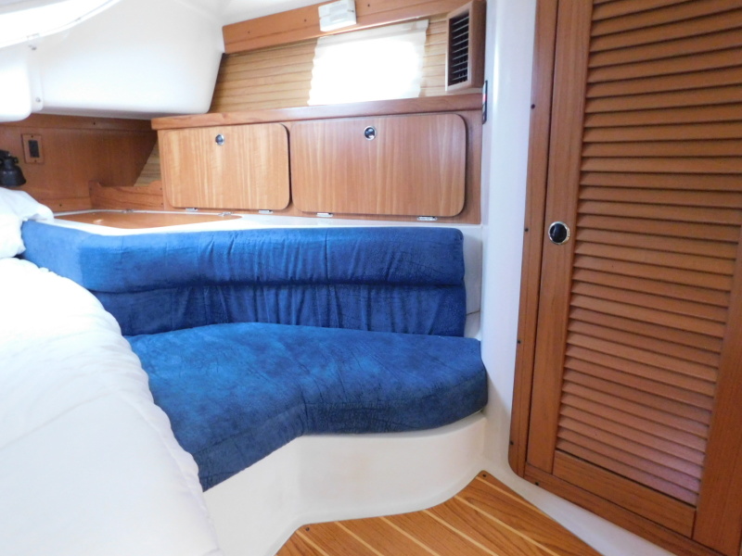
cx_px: 371
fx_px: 514
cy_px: 278
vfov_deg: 56.8
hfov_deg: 71.6
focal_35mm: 24
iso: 800
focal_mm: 4.1
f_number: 3
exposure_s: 1/8
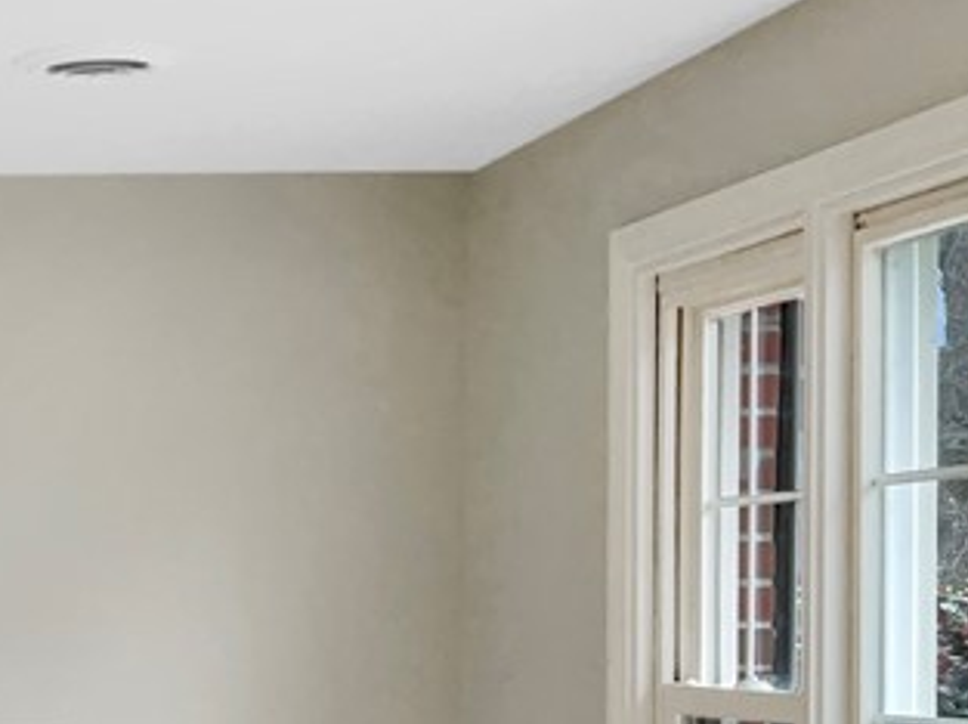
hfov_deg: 18.6
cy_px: 832
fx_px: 2654
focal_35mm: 95
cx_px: -418
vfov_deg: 15.1
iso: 16
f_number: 1.8
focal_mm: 3
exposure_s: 1/7
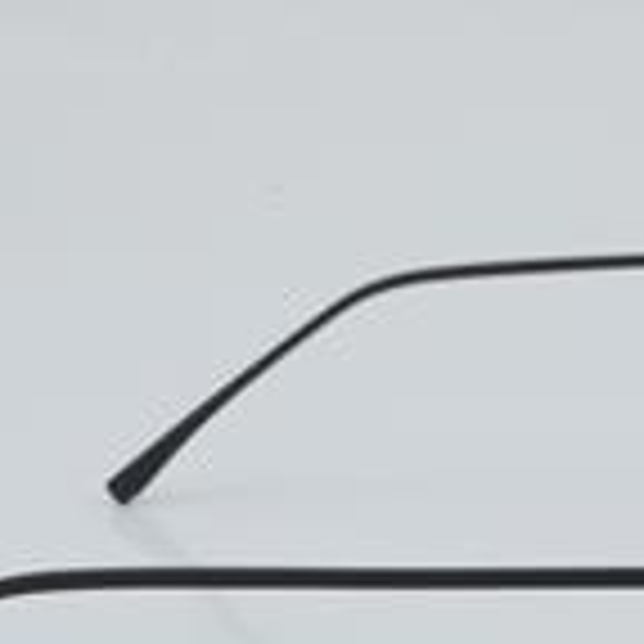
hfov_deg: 10.8
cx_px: 608
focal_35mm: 160
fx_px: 3372
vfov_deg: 10.9
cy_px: 527
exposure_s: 1/4
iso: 100
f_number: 29
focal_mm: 45
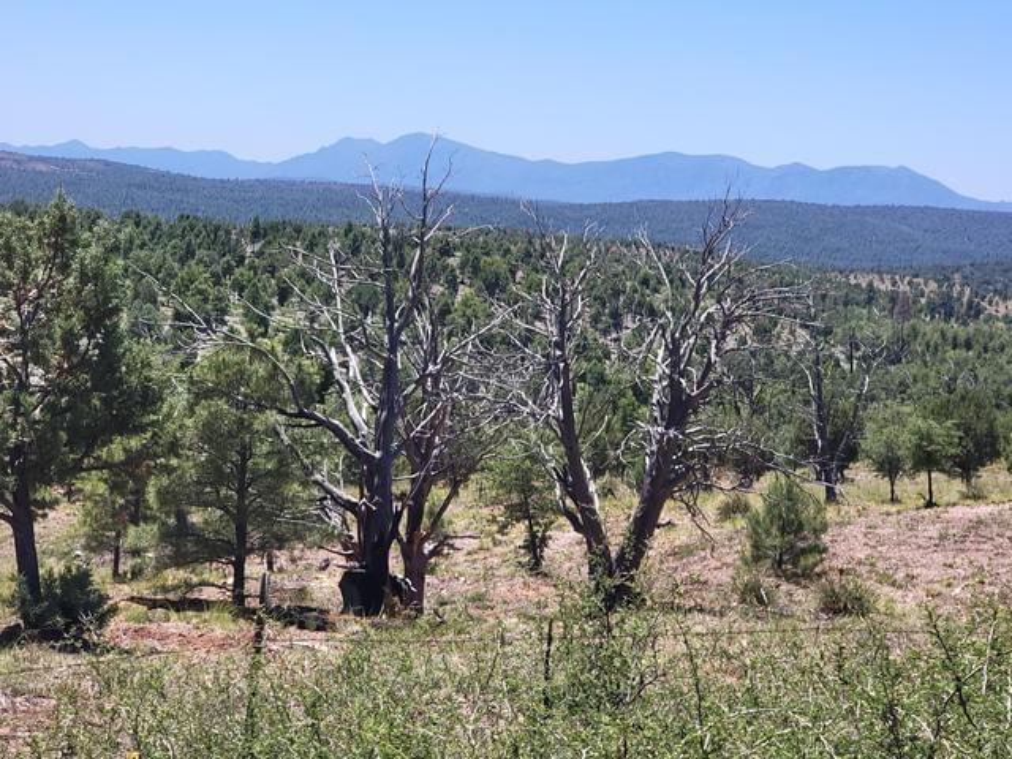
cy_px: 380
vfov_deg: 20.4
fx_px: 2105
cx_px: 506
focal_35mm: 72
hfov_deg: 27.0
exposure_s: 1/1096
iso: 50
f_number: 2.4
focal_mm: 9
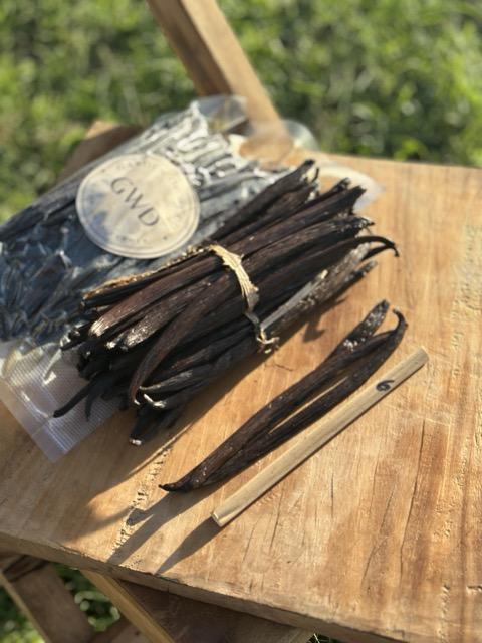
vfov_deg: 39.7
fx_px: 891
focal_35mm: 48
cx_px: 241
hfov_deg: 30.3
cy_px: 322
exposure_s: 1/1783
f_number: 1.78
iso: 80
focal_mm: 6.86
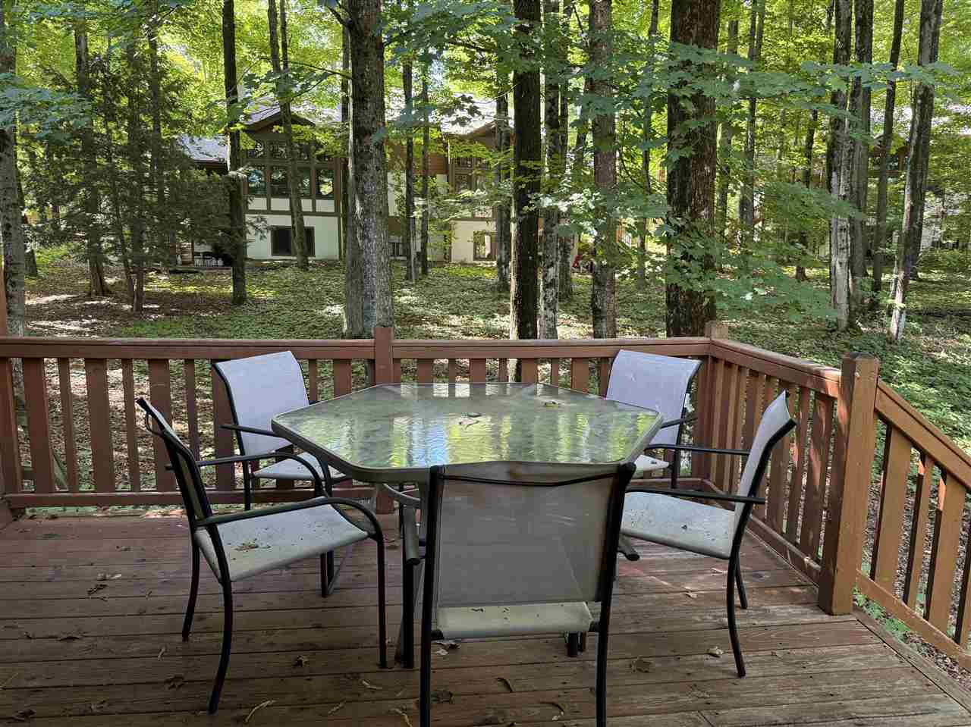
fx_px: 673
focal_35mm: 24
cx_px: 486
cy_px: 364
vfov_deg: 56.8
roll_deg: -0.1
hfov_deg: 71.6
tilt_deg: -8.8
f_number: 1.78
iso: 200
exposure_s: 1/84
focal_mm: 6.76
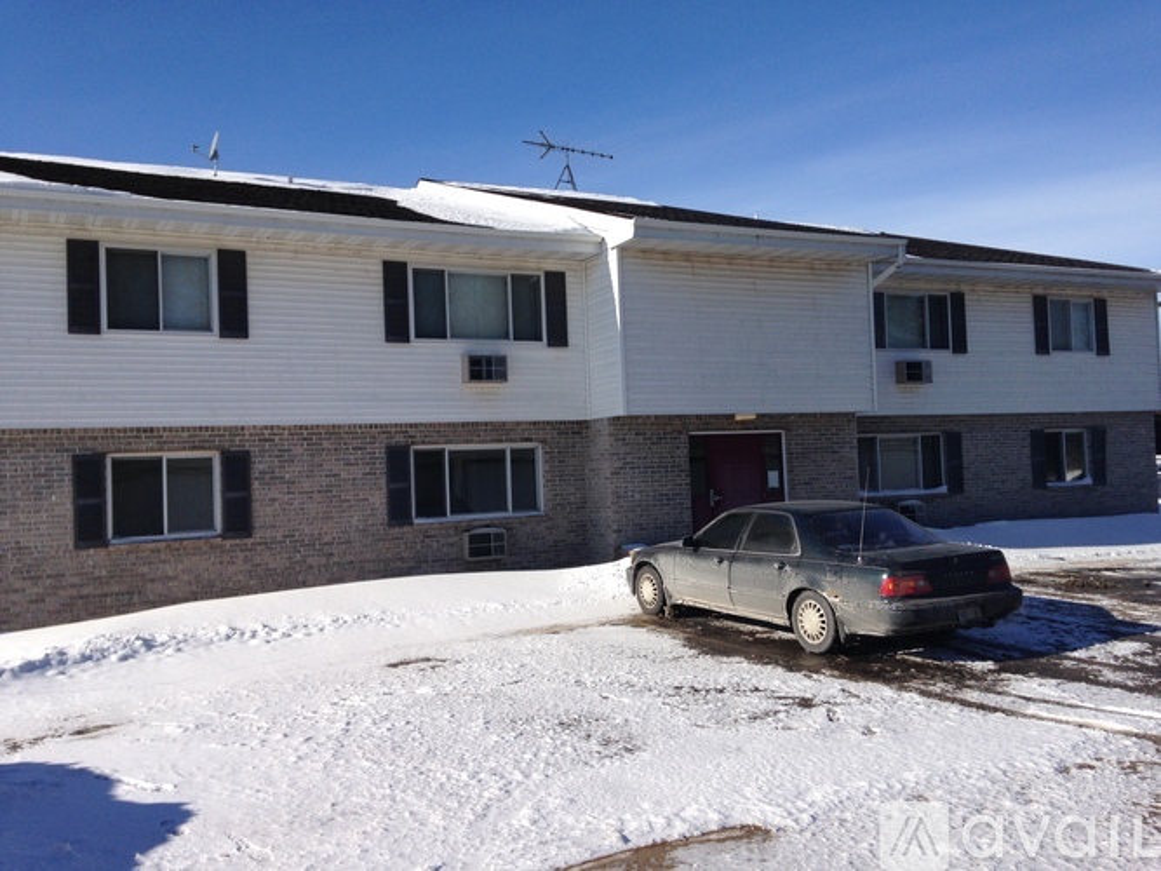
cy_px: 436
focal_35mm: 33
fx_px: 1107
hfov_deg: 55.4
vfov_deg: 42.9
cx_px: 580
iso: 50
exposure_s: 1/2857
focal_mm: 4.12
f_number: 2.4
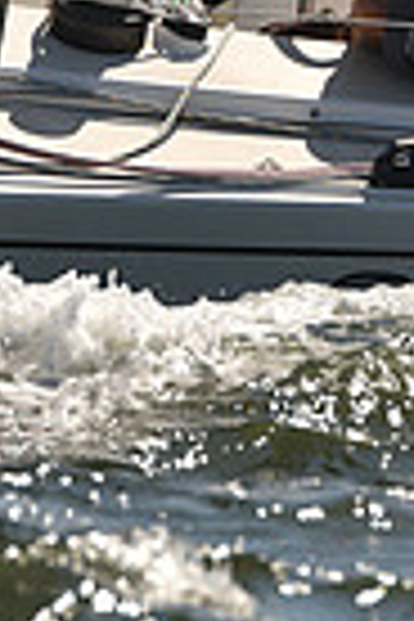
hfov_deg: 1.6
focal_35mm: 838
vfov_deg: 2.5
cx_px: 502
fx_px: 14454
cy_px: 148
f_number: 4.5
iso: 250
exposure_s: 1/1600
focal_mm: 200
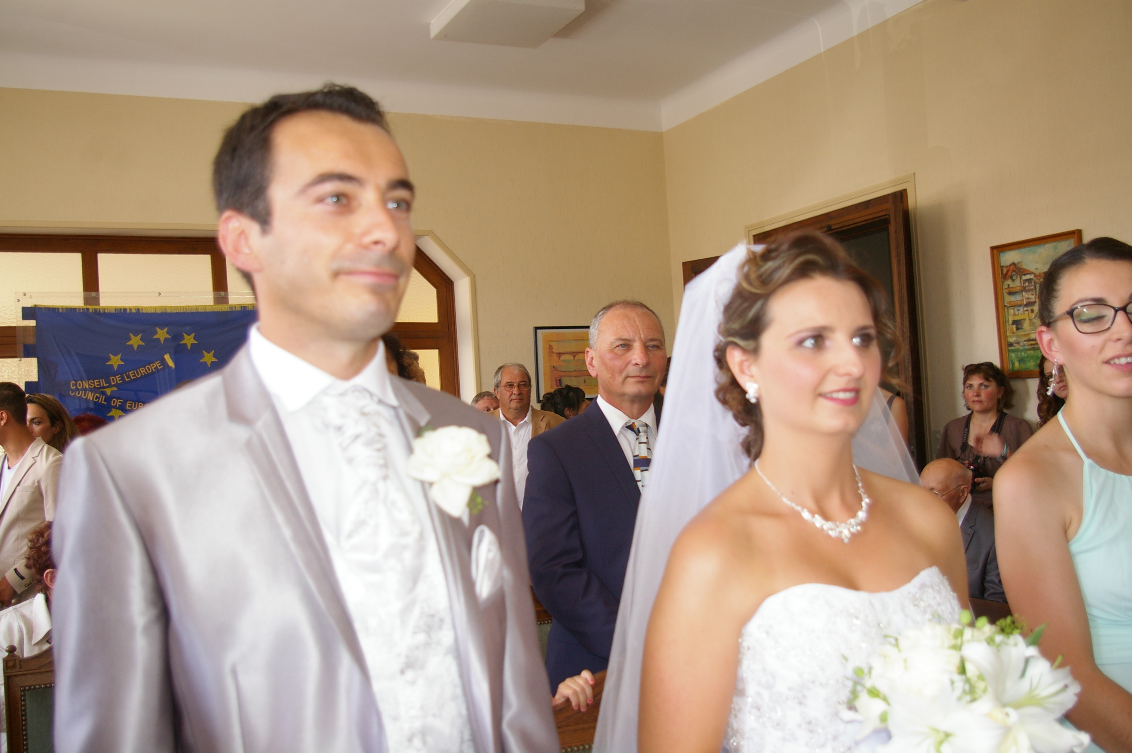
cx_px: 566
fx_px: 1131
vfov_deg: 36.8
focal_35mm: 36
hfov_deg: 53.2
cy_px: 376
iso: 400
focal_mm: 24
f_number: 4.5
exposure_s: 1/60
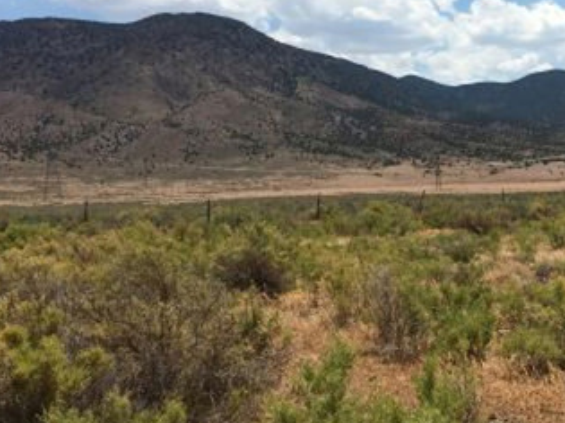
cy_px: 235
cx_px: 439
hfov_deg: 32.0
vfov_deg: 24.8
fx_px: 963
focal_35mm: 59
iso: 25
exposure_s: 1/3205
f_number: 2.2
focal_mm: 4.15
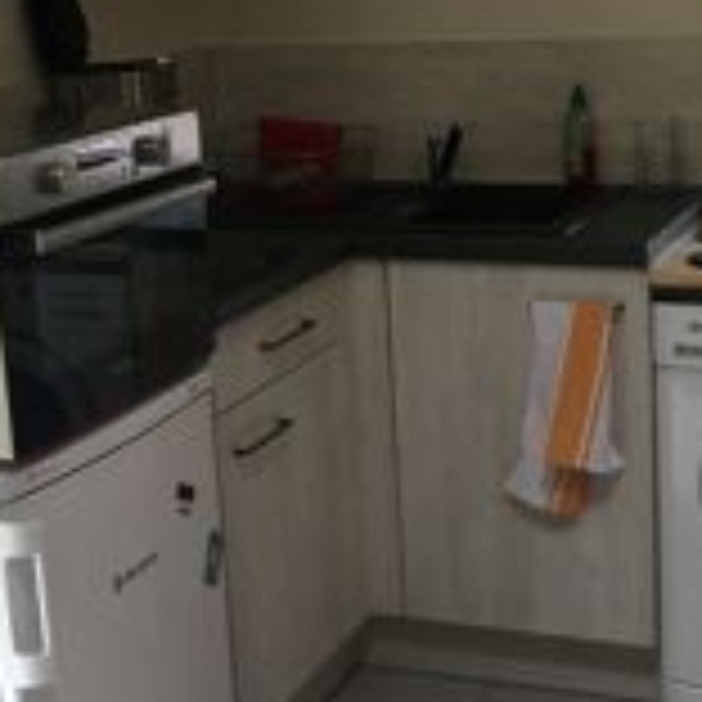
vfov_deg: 24.7
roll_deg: +2.5
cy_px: 326
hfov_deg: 24.6
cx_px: 410
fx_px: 1606
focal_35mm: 70
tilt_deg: -15.3
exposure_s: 1/33
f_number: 2.2
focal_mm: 4.15
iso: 64
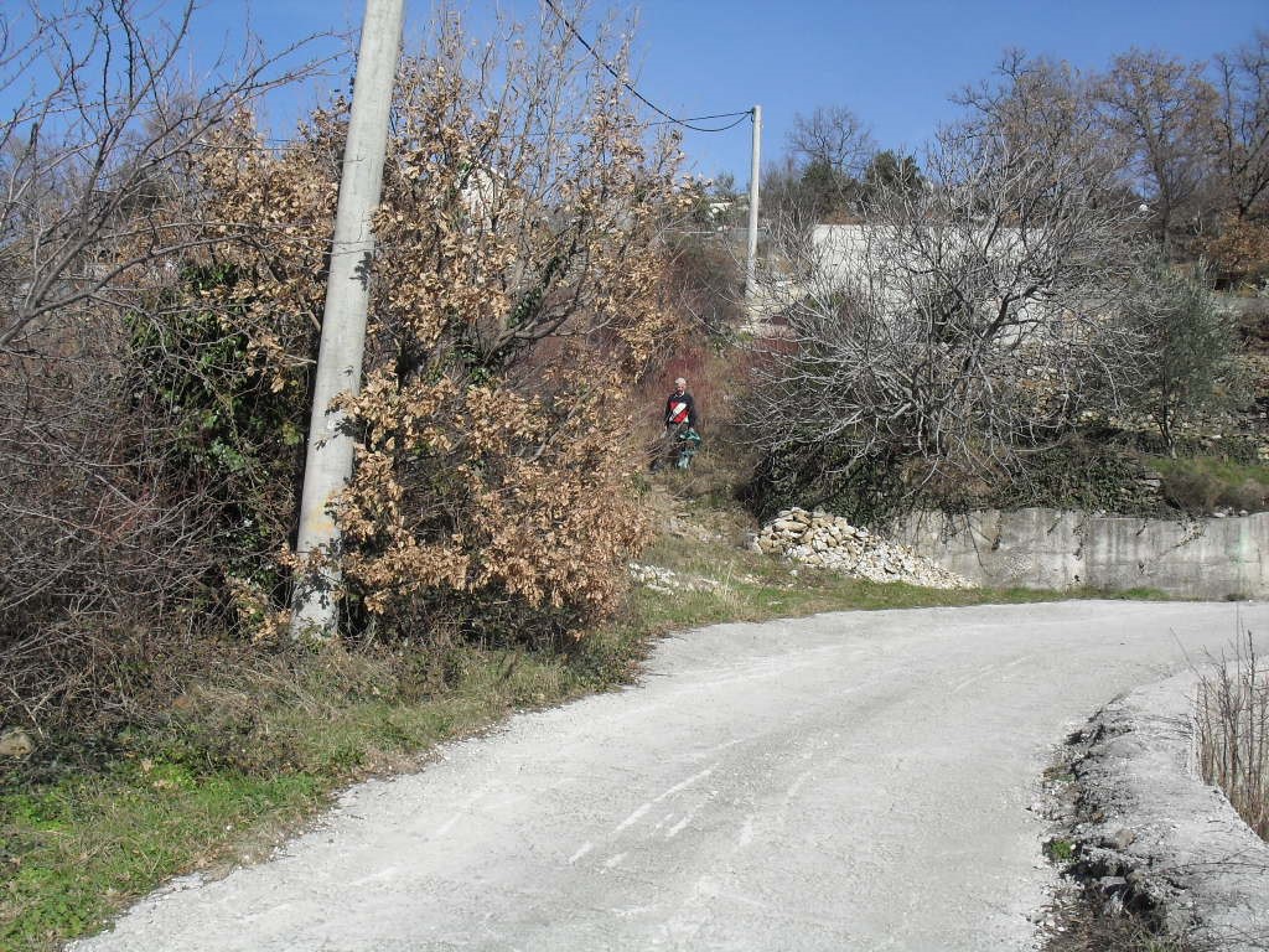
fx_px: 1393
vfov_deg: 37.7
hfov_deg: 49.0
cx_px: 634
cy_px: 476
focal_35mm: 38
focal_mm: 6.3
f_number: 8.3
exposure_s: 1/250
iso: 80
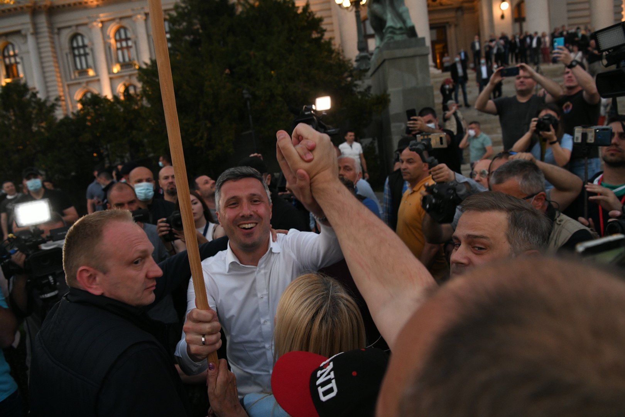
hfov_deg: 73.7
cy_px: 208
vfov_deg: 53.1
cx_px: 312
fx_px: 417
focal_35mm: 24
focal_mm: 24
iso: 2000
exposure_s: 1/100
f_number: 5
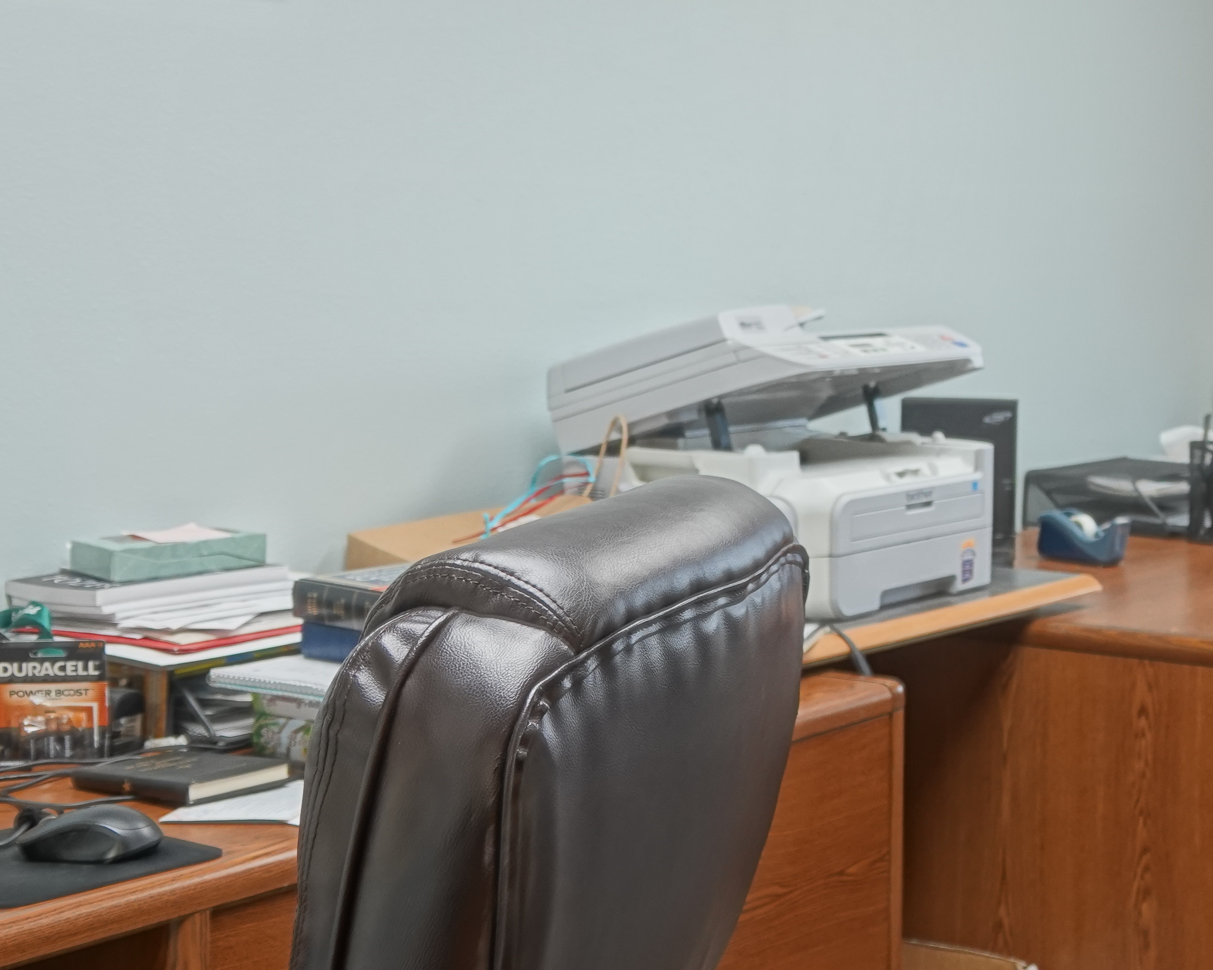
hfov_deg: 27.7
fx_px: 2262
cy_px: 323
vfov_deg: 24.1
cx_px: 1299
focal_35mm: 63
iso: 320
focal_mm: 11.51
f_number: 2.8
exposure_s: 1/40
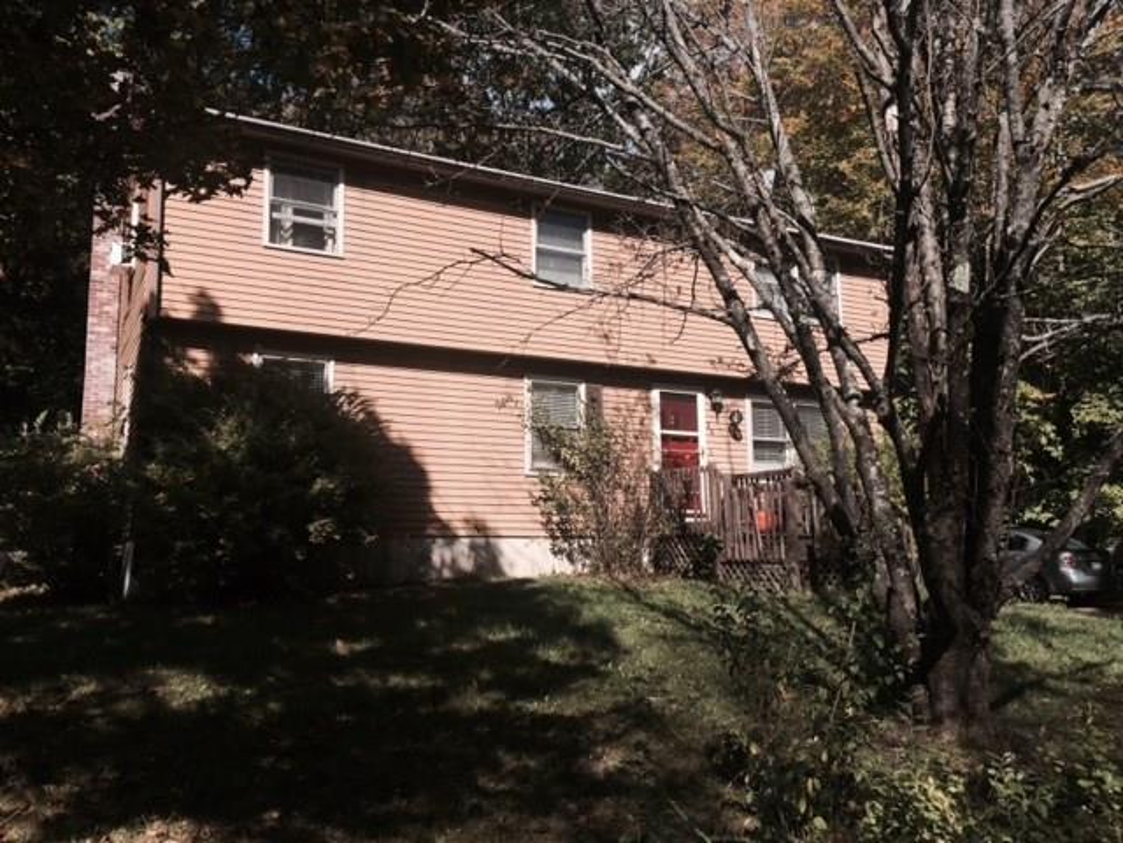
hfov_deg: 61.7
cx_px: 562
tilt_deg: +7.4
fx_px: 941
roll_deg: +1.9
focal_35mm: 29
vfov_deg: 48.2
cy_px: 422
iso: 32
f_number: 2.2
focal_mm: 4.15
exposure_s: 1/1466
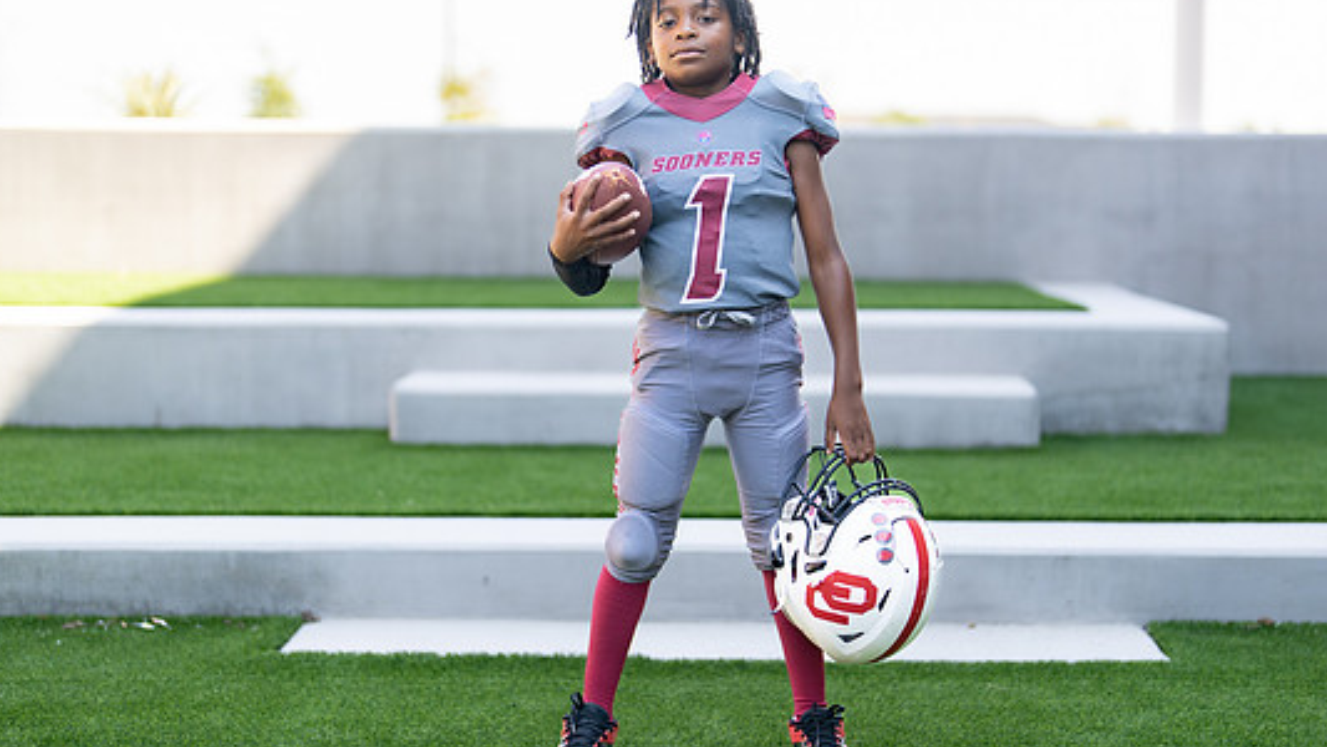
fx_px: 2252
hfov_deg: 32.8
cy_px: 369
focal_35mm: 64
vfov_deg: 18.8
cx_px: 720
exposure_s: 1/1600
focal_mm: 50
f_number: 1.2
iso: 100
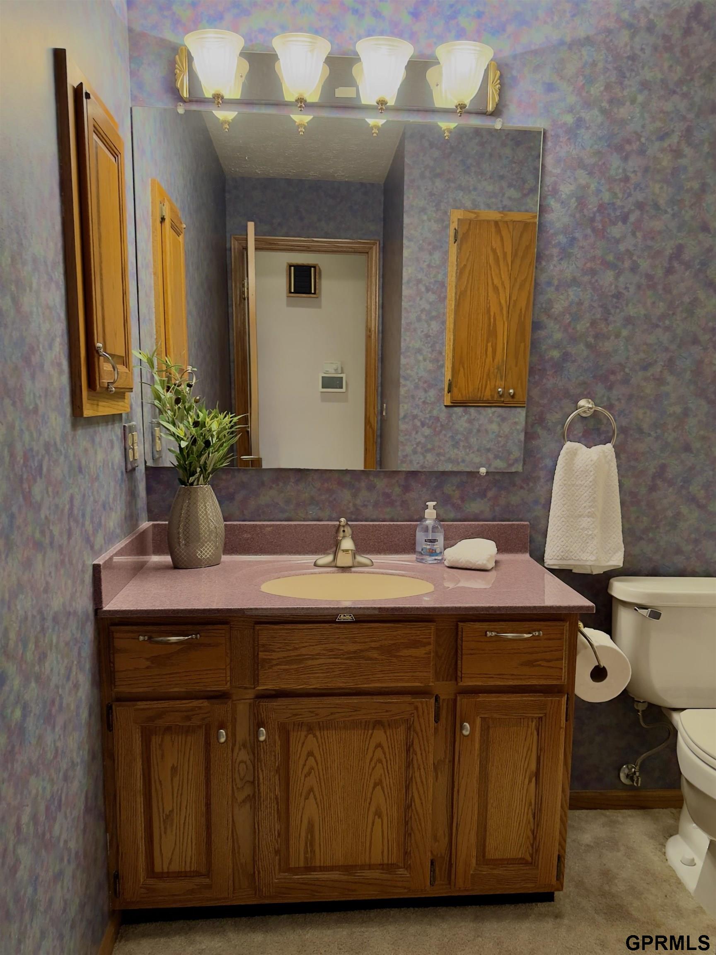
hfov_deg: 56.8
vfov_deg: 71.6
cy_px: 478
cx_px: 358
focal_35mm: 24
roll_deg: +1.4
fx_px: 662
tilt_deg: -9.3
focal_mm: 6.76
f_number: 1.78
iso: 320
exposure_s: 1/60
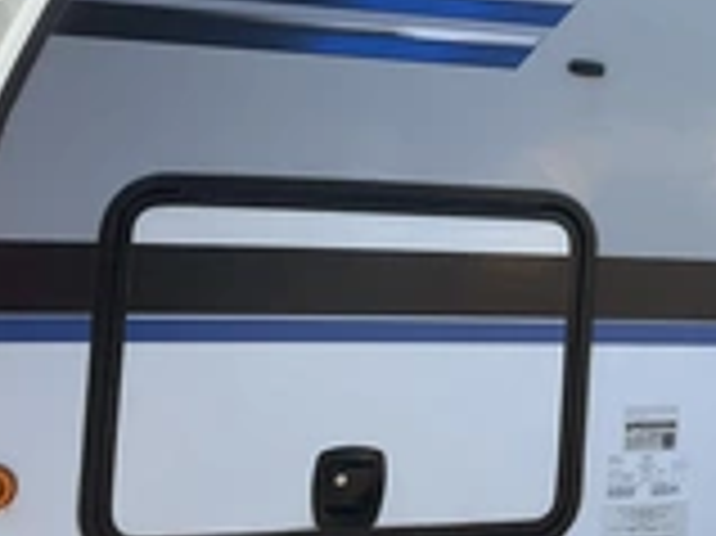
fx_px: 1509
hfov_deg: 26.1
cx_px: 594
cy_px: 99
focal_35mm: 73
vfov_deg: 19.9
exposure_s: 1/620
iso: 25
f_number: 1.8
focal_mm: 3
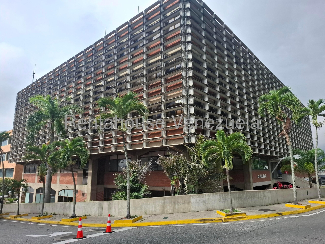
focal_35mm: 23
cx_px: 162
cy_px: 122
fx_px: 216
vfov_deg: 58.9
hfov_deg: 73.9
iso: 50
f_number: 1.8
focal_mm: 5.54
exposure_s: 1/1802
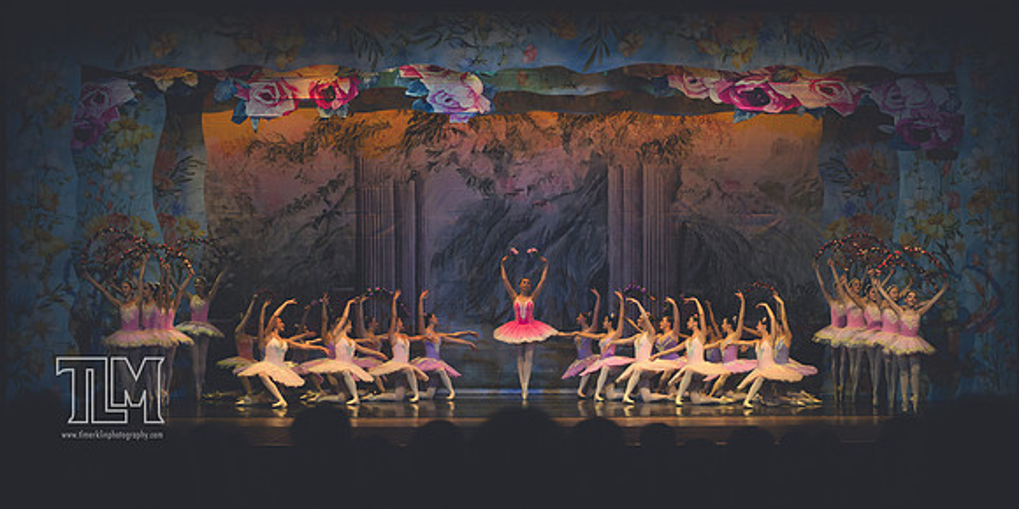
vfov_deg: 14.2
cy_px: 247
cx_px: 499
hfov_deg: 28.0
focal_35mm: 78
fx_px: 2042
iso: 900
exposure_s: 1/500
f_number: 2.8
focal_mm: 70
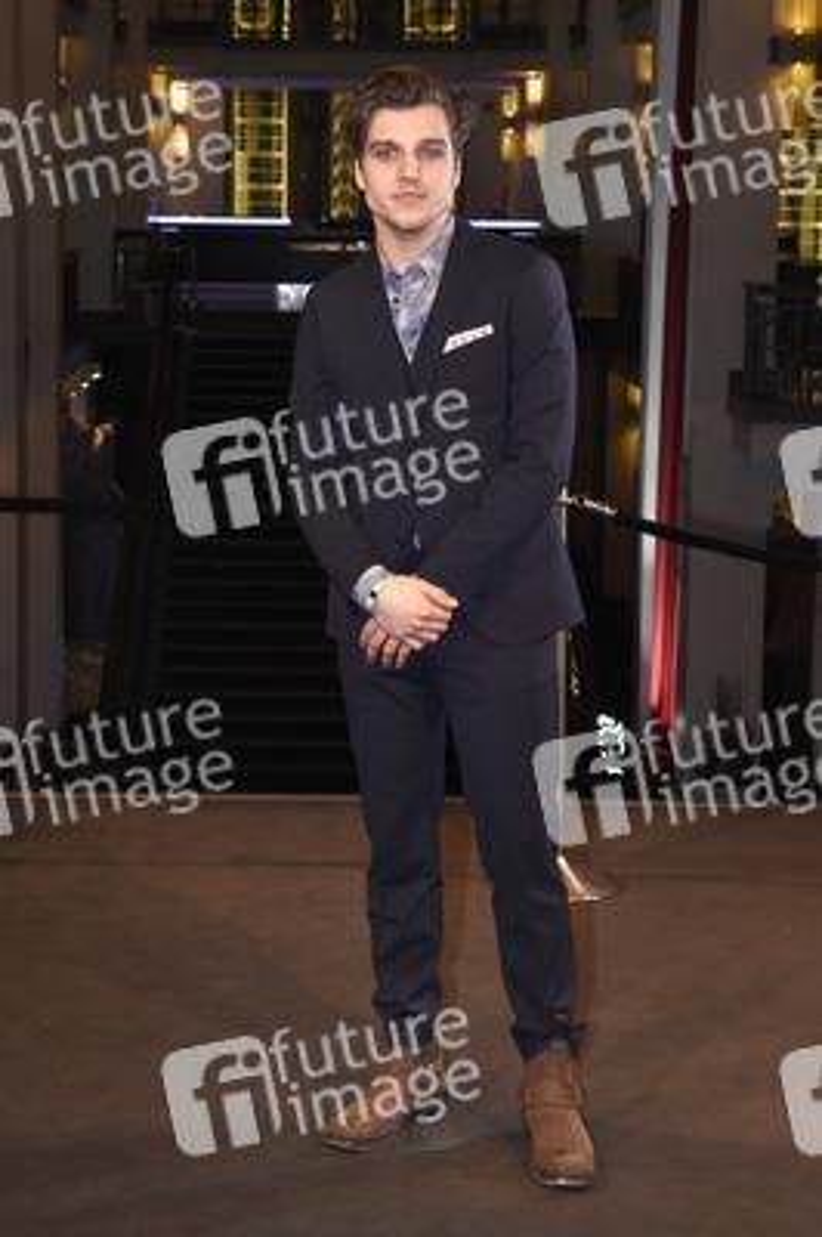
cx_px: 411
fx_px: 2264
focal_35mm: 66
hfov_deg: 20.6
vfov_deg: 30.5
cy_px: 618
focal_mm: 44
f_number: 6.3
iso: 800
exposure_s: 1/80
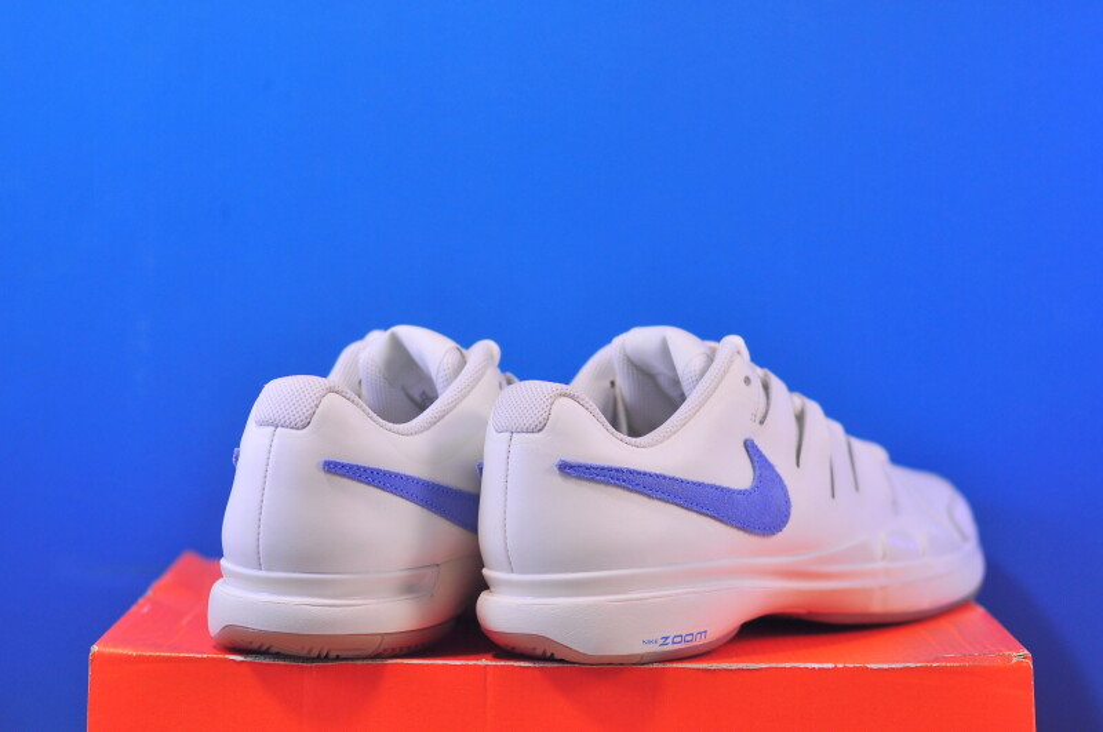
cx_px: 552
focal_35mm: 75
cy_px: 366
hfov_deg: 27.0
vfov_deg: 18.1
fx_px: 2295
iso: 250
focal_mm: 50
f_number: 2.5
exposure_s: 1/320
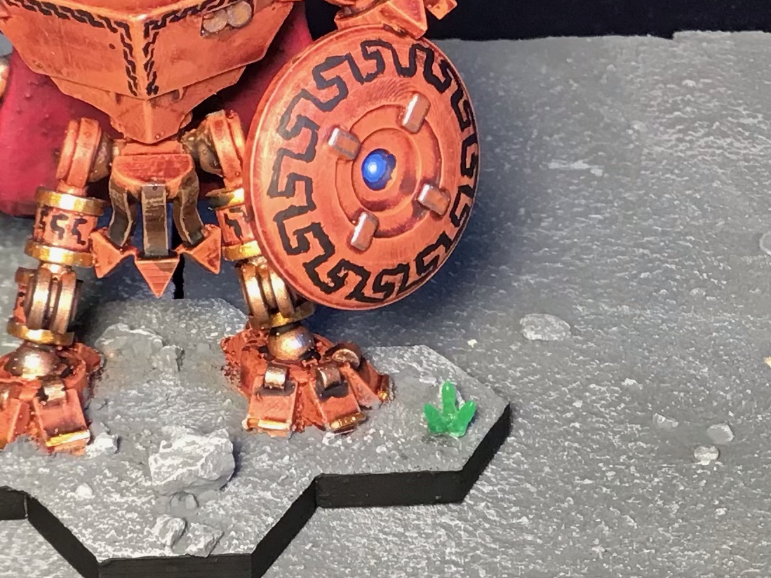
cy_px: 164
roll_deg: -0.6
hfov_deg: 34.6
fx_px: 1180
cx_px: 117
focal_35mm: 53
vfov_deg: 27.2
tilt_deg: -28.6
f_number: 2.4
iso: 64
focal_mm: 3.3
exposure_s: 1/33
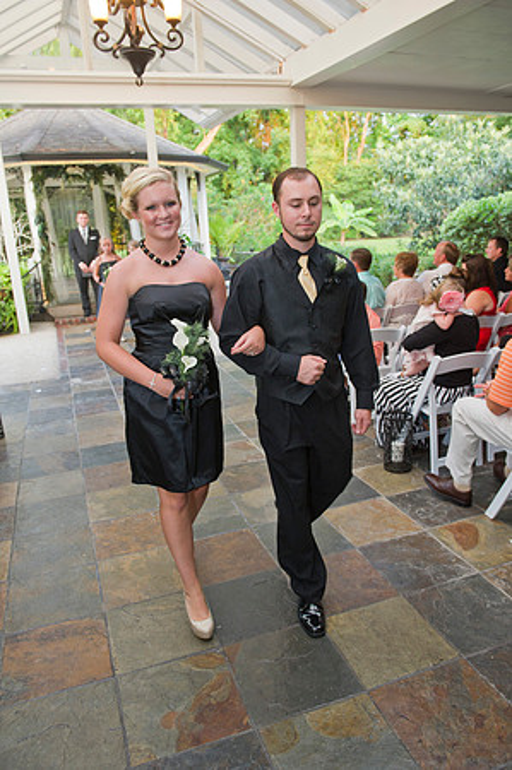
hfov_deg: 47.8
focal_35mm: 27
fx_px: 577
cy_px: 385
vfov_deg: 67.4
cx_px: 256
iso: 800
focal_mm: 27
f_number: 4
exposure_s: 1/125
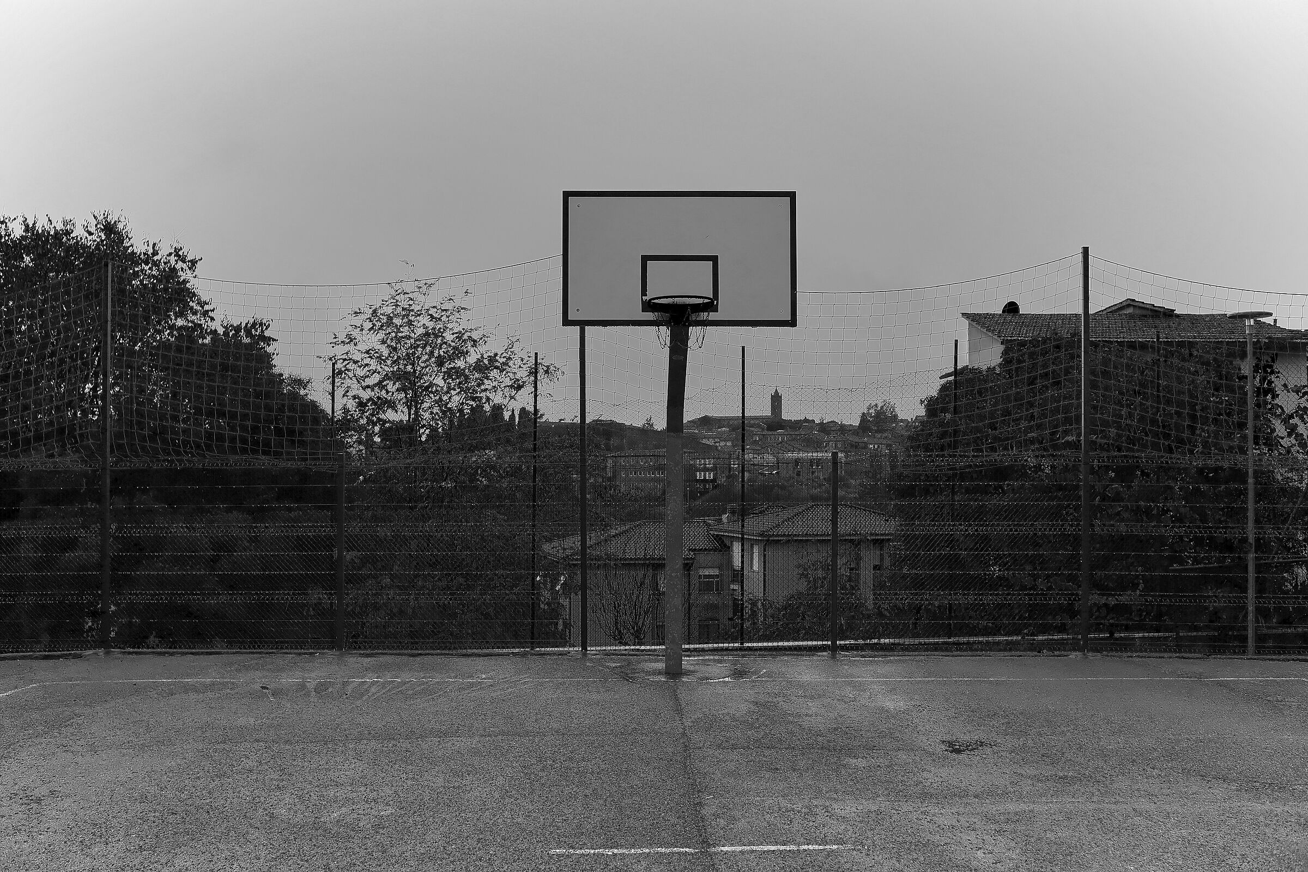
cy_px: 436
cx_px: 654
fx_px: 1272
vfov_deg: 37.9
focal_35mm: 35
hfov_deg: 54.4
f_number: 4.5
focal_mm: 23
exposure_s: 1/450
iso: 400
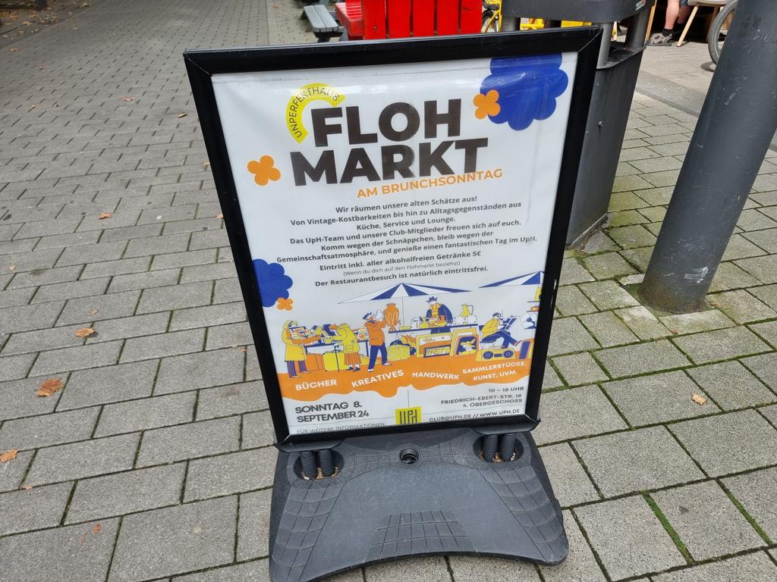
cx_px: 388
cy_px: 291
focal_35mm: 24
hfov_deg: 71.6
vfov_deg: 56.8
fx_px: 539
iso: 50
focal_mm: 6.7
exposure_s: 1/165
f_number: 1.8
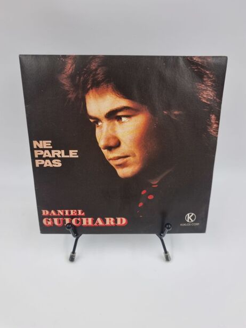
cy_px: 162
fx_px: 237
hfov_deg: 54.9
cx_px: 124
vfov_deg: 69.4
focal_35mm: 25
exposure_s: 1/100
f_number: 1.8
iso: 50
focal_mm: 6.7
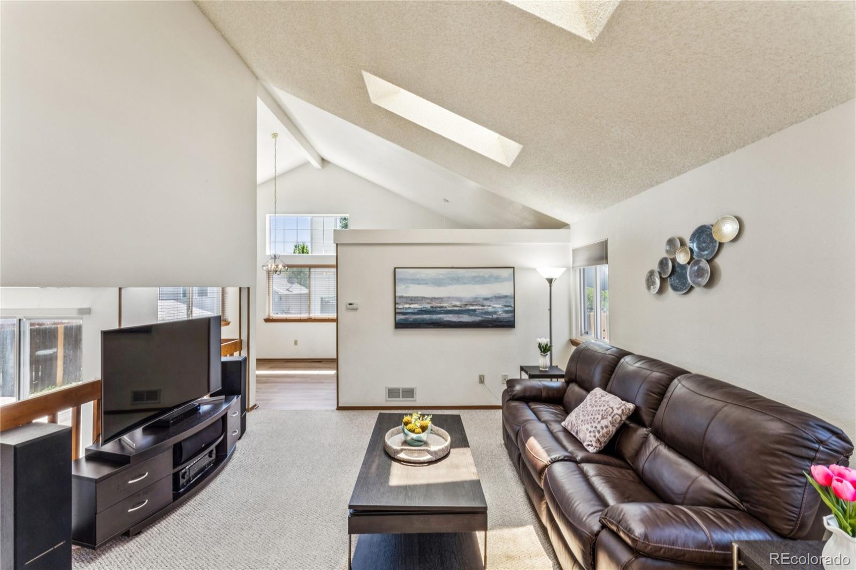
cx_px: 428
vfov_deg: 81.2
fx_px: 333
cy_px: 285
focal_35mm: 14
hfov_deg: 104.3
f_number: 22
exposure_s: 1/3.33
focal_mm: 14
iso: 125
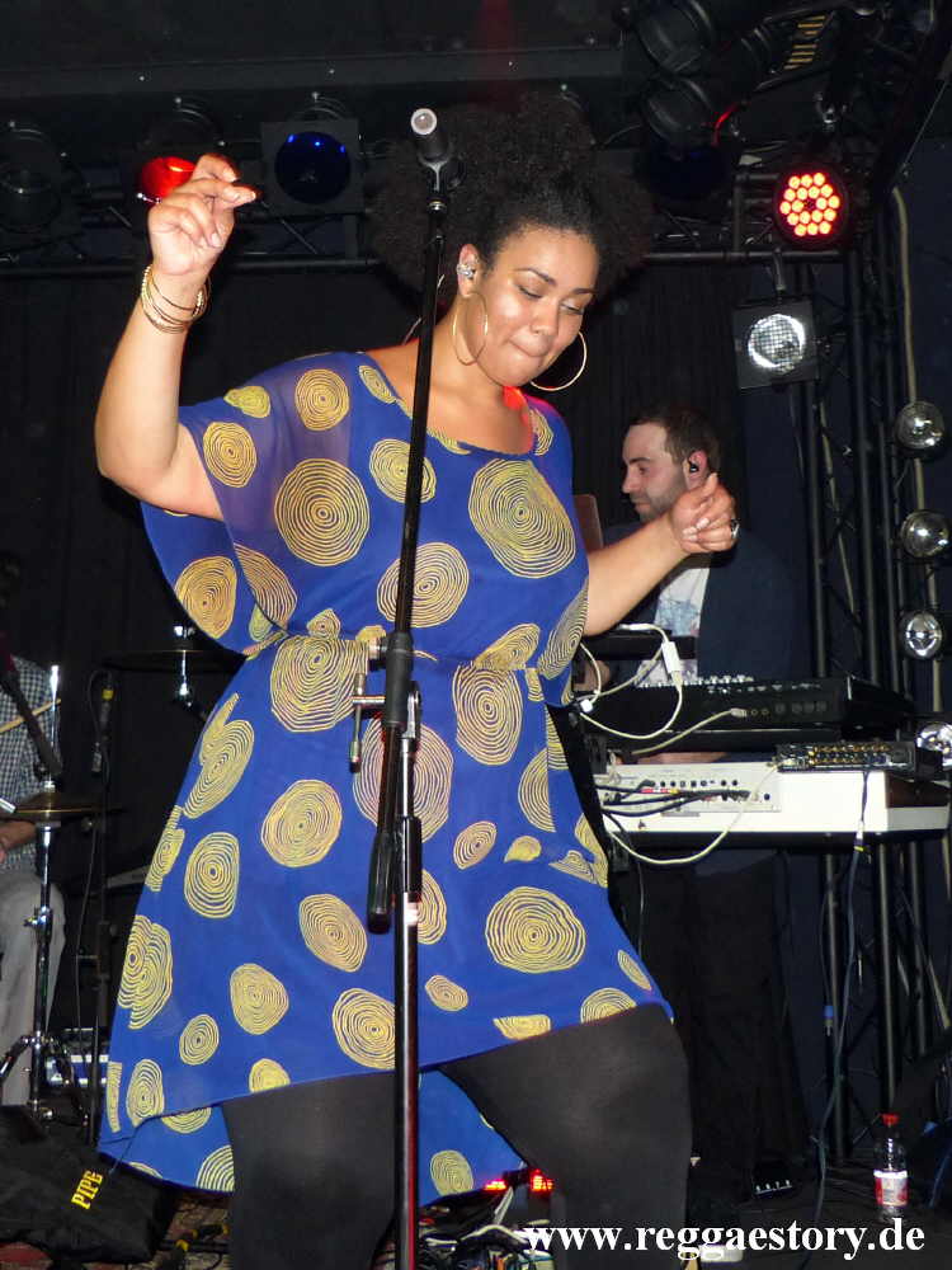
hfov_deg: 54.9
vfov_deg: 69.4
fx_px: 917
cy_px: 635
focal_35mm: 25
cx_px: 476
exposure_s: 1/60
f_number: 2.8
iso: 200
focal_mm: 4.5
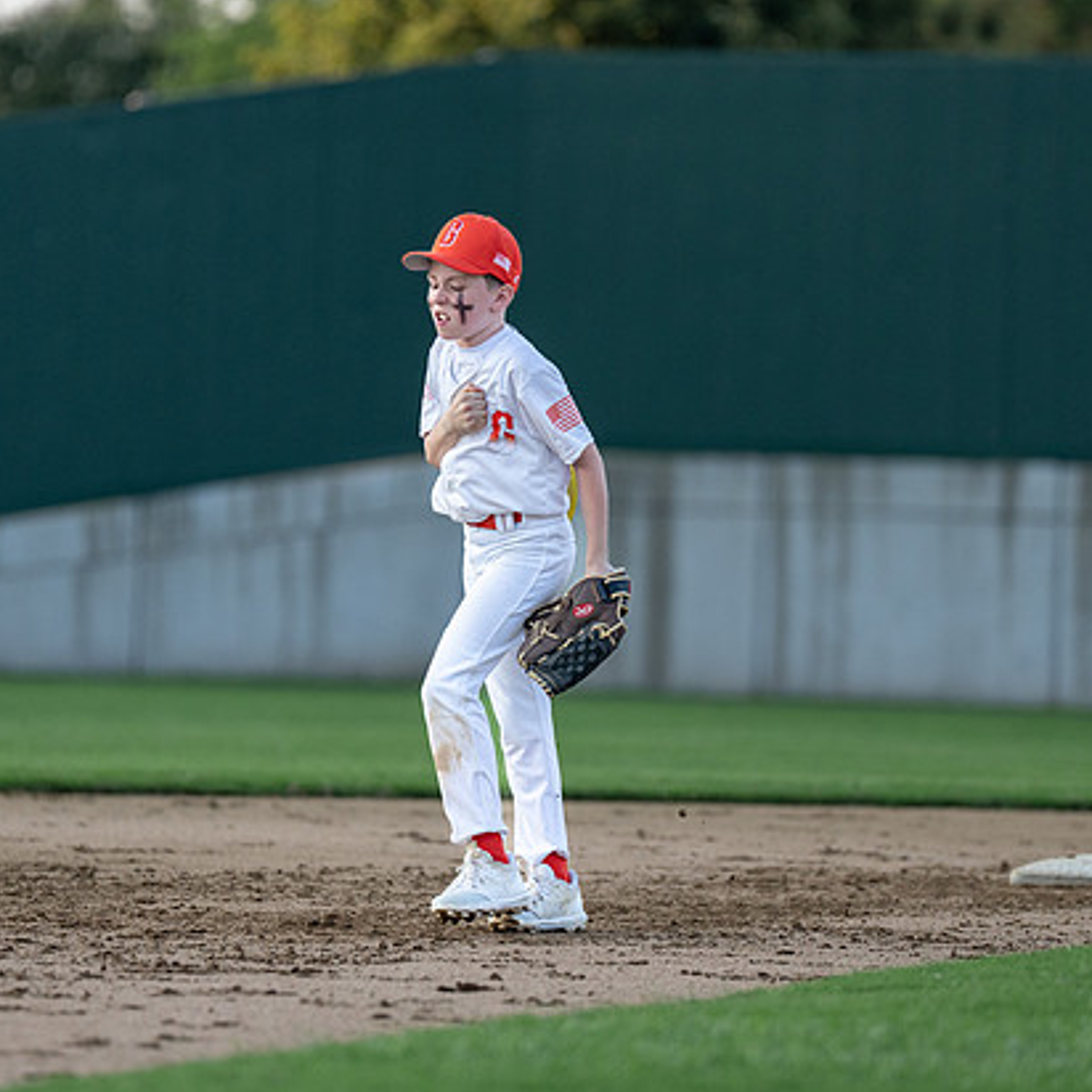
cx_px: 560
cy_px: 484
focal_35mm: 362
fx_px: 12920
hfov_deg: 4.8
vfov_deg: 4.8
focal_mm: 200
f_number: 2.8
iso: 640
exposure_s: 1/2500
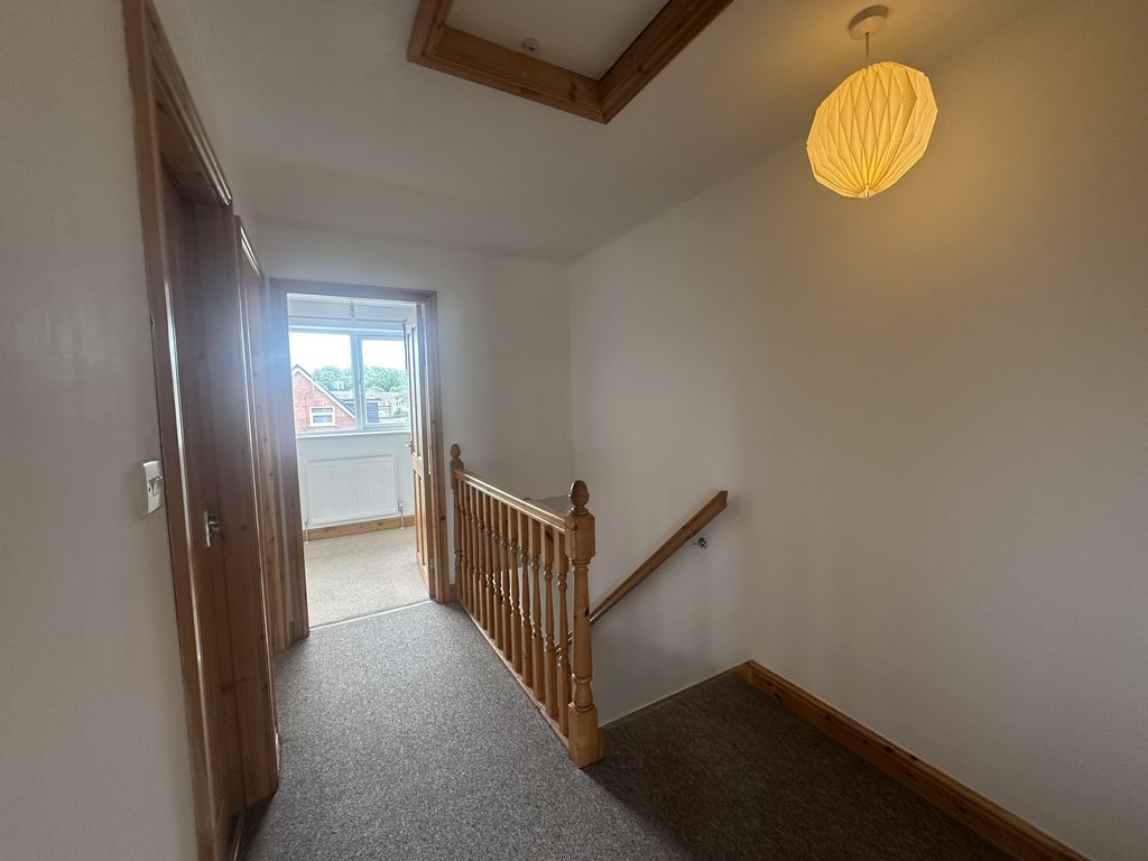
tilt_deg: -3.5
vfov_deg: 85.7
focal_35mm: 14
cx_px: 574
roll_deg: +1.2
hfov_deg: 102.1
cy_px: 430
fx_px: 464
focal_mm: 2.22
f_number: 2.2
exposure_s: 1/99
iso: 160
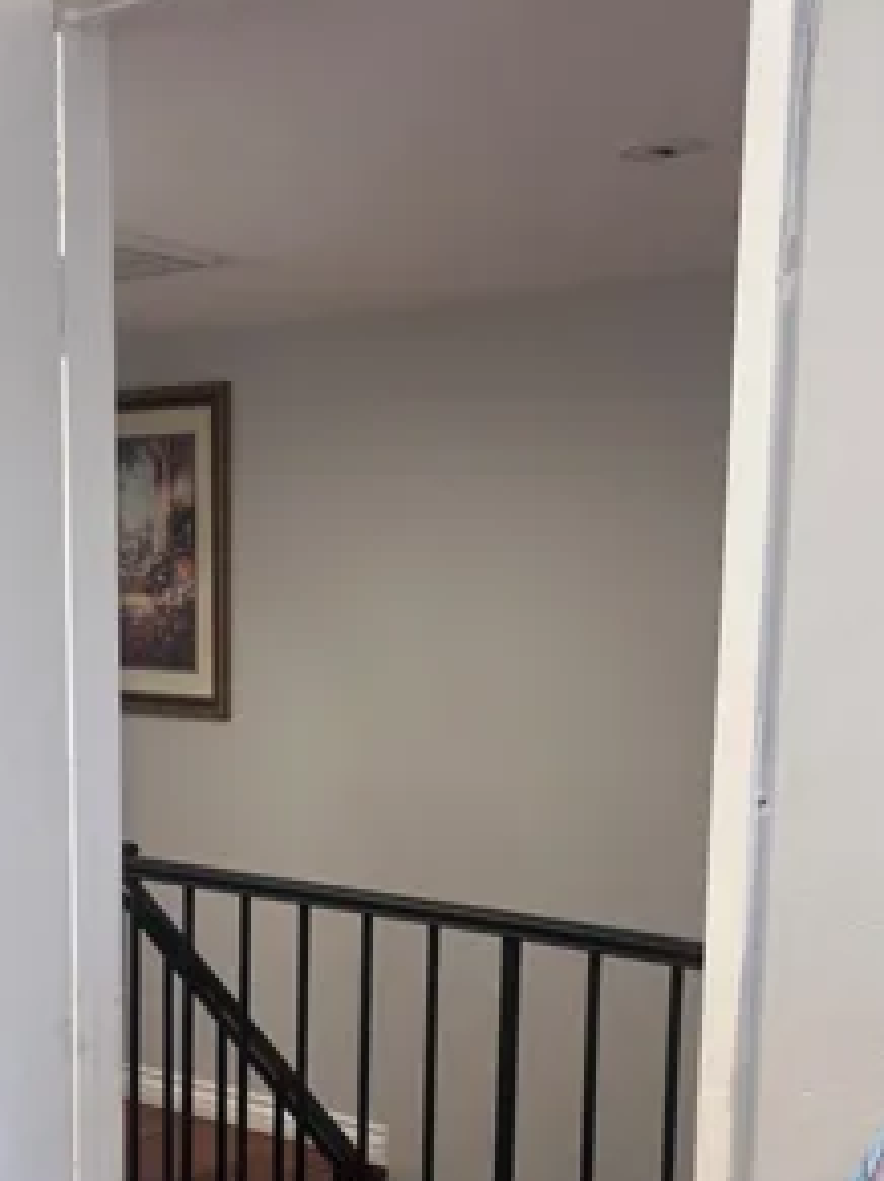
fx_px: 1704
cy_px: 901
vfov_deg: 37.2
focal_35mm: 50
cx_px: 381
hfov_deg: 29.1
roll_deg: -0.8
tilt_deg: -10.0
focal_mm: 5.1
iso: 160
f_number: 1.6
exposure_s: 1/60
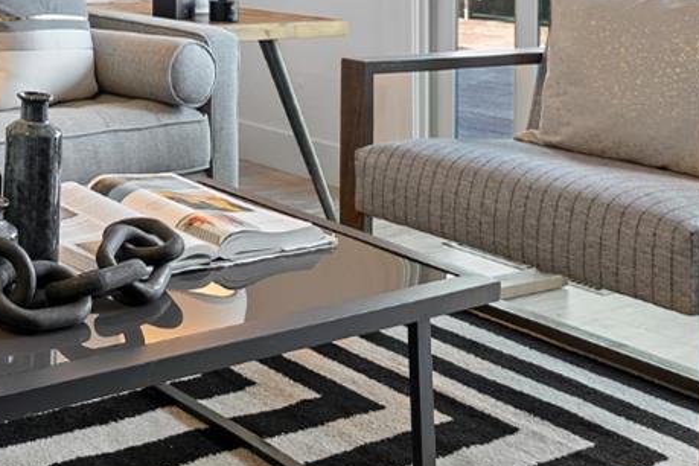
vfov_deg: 25.5
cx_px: -221
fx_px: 951
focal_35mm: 49
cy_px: -46
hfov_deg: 31.0
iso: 250
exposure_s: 1/2
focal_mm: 15
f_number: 8
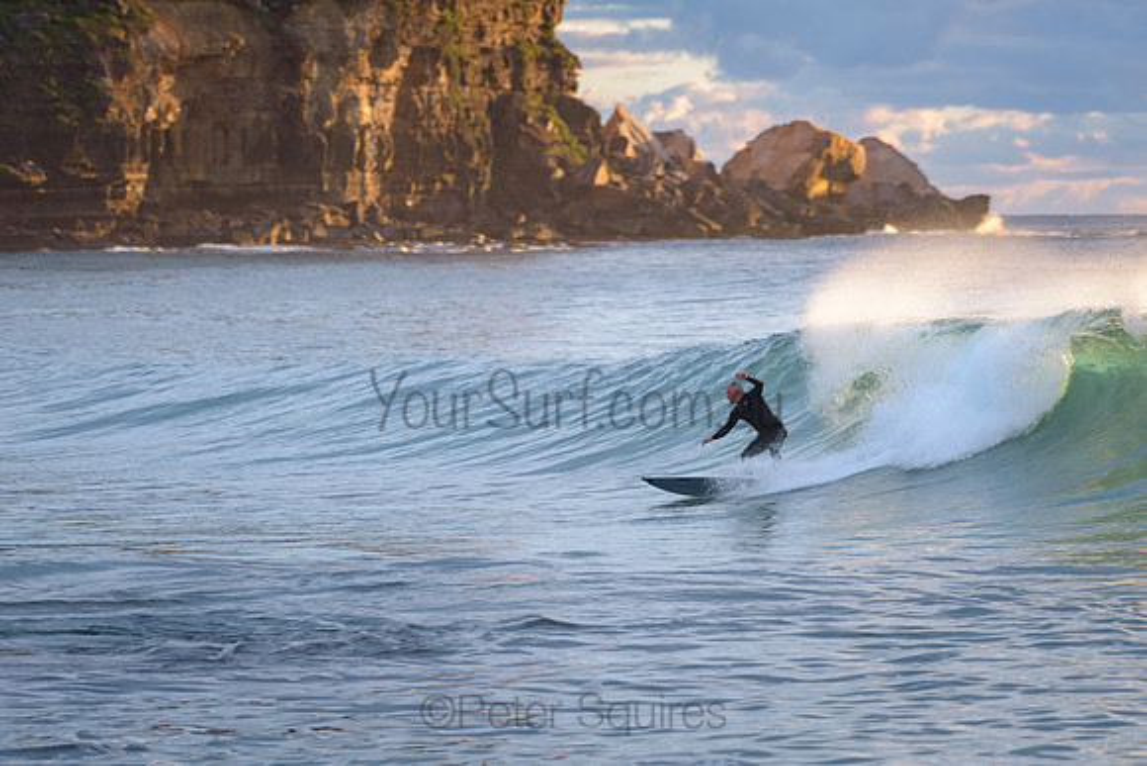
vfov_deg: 6.5
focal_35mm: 213
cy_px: 407
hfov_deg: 9.7
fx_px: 6784
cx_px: 610
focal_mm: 200
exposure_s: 1/200
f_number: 5.6
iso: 220
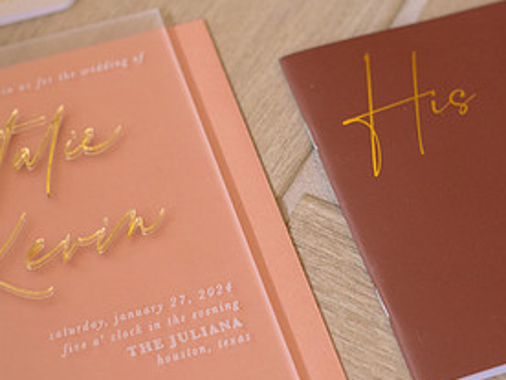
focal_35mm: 101
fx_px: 1476
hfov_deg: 19.4
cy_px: 157
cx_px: 194
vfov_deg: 14.6
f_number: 2.8
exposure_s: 1/250
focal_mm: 50
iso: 1600
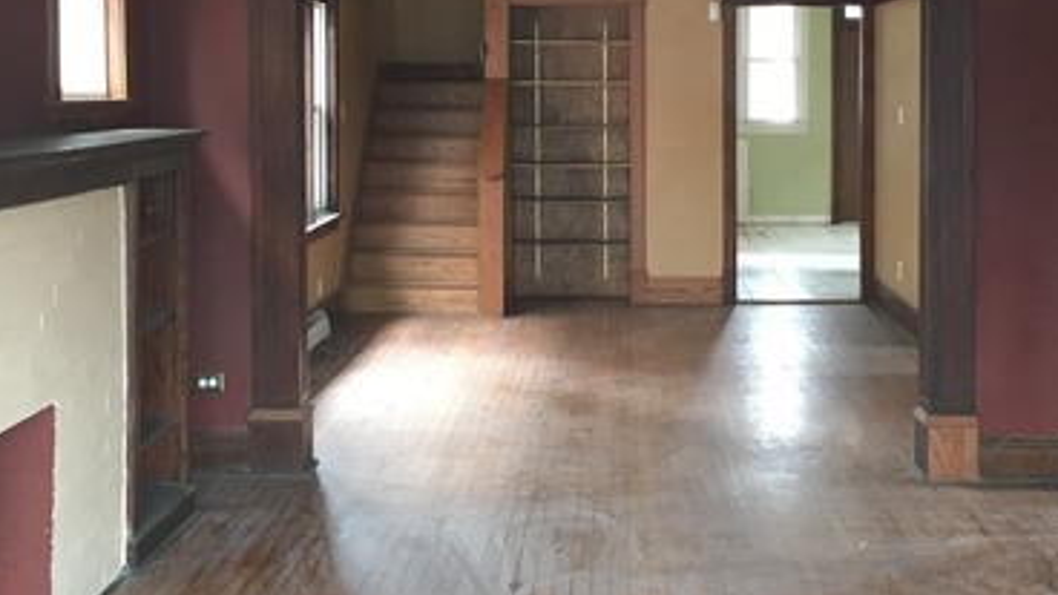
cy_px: 147
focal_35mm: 55
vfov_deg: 21.6
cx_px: 615
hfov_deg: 37.8
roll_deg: -0.2
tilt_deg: -2.7
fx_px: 1543
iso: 200
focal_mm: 4.15
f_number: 2.2
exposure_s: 1/24
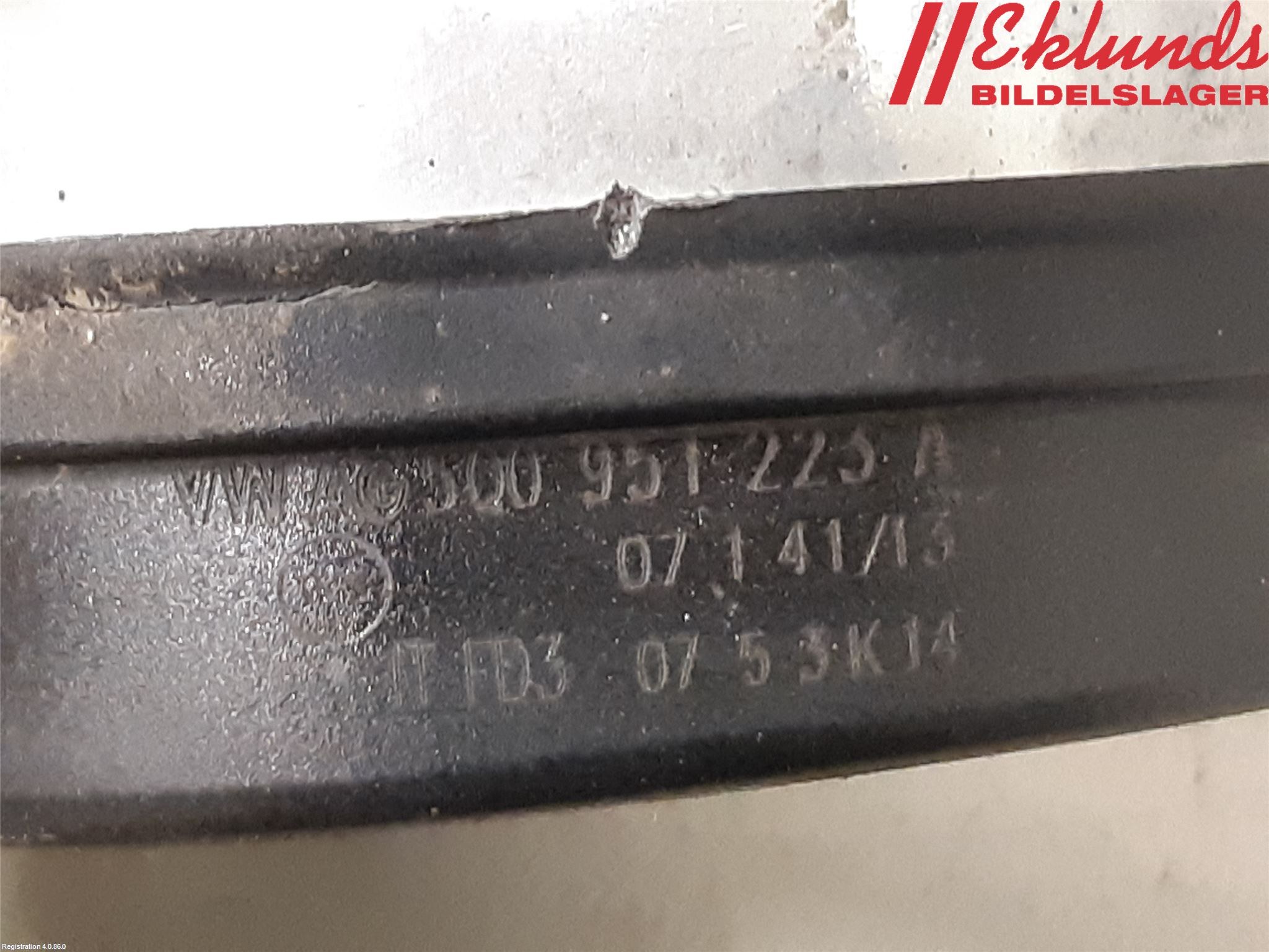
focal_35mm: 26
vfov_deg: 53.1
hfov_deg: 67.3
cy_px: 476
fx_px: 953
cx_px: 634
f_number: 1.7
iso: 400
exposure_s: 1/25
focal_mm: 3.93
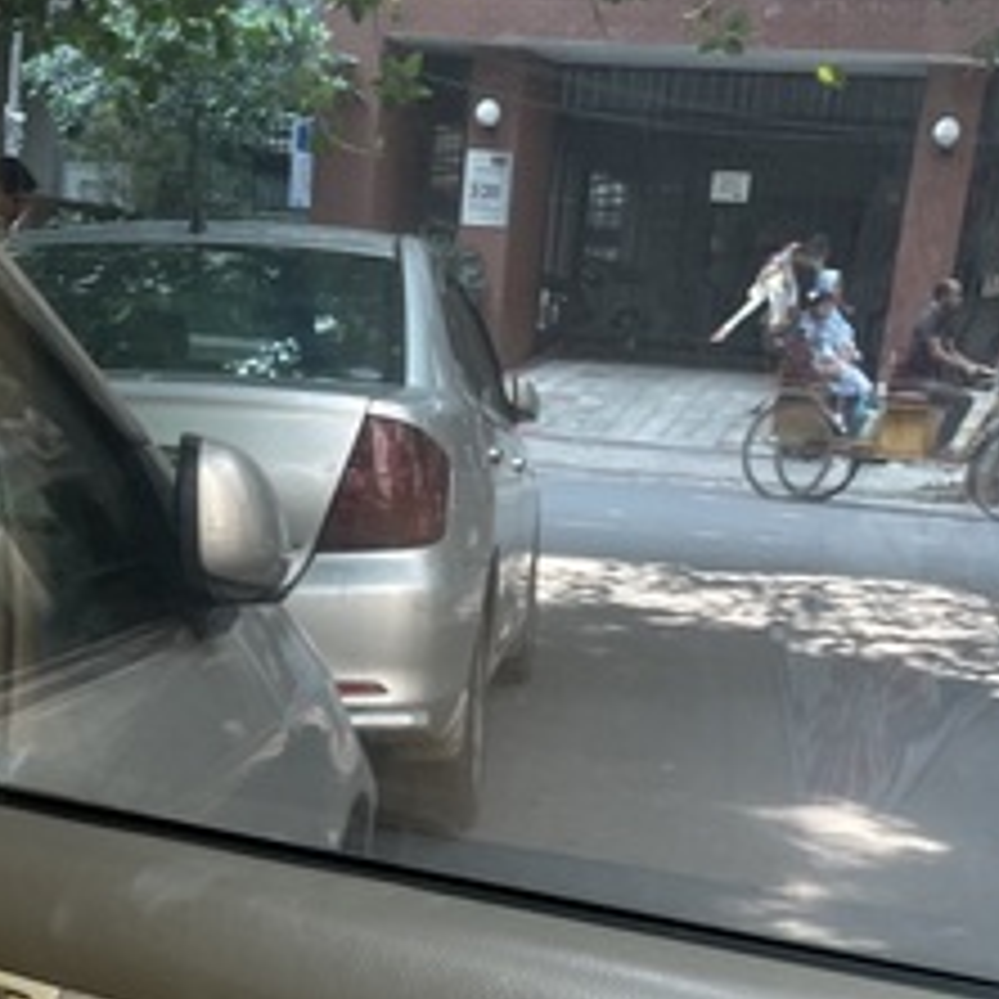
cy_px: 1314
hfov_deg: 27.6
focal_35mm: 62
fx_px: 2024
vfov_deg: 24.1
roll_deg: -3.8
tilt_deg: -23.7
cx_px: 356
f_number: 1.6
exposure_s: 1/121
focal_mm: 4.2
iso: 80
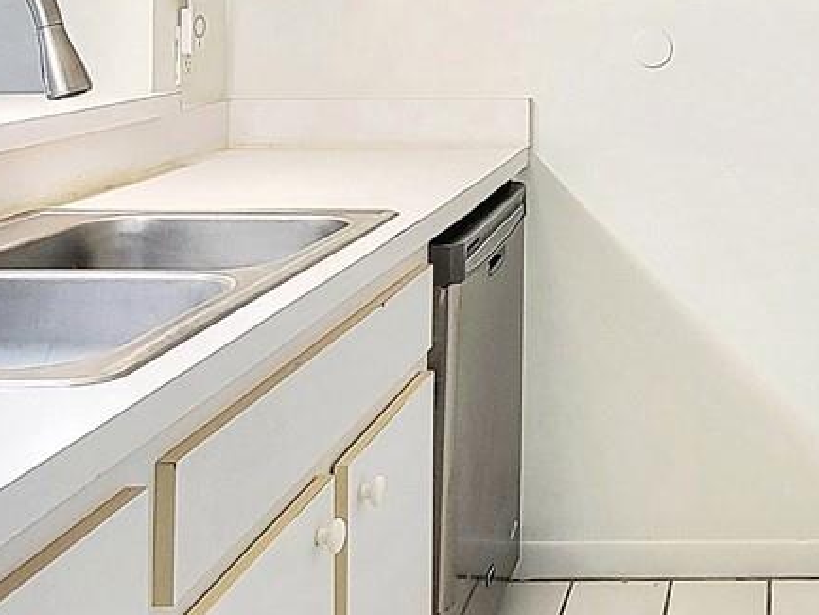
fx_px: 1136
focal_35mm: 48
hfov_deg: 35.7
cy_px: 57
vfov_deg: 29.0
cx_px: 827
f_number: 2.2
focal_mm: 2.2
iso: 125
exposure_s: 1/60.2
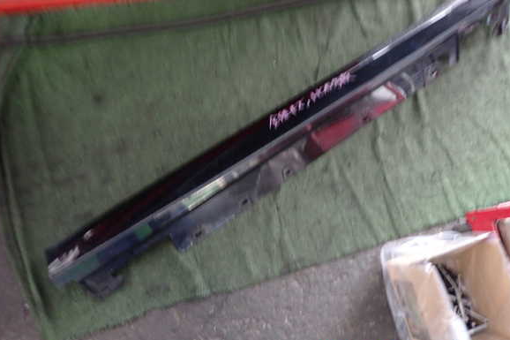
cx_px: 257
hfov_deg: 67.4
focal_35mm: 27
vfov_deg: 47.9
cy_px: 163
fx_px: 382
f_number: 2
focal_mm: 4.5
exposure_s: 1/30
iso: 800
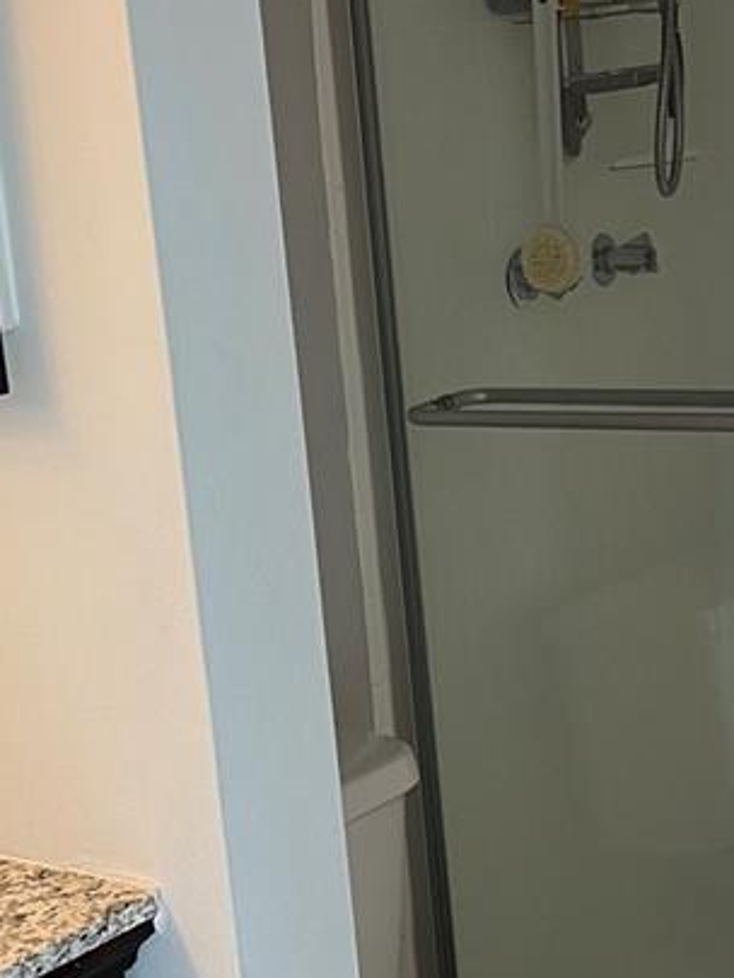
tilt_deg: -12.0
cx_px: 410
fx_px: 2176
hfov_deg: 19.1
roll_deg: +4.3
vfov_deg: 25.3
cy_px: 587
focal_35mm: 77
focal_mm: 5.7
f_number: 1.5
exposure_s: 1/60
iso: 80
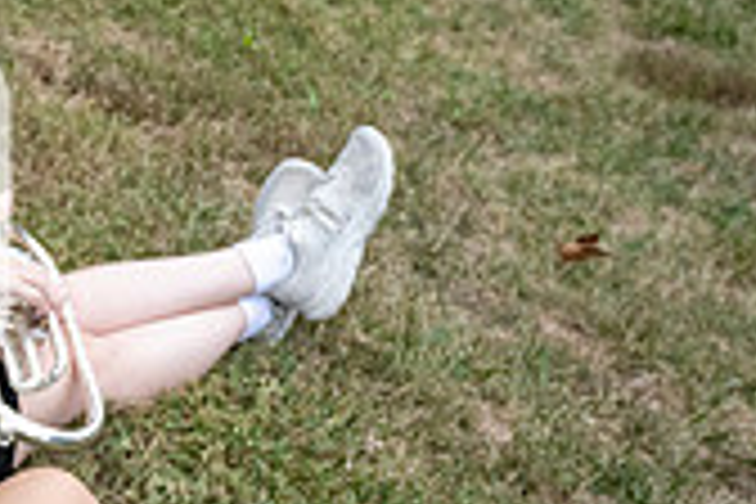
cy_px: 250
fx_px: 1743
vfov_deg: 16.5
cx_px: -328
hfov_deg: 21.2
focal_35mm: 83
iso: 1250
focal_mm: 24
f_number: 4
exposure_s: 1/500
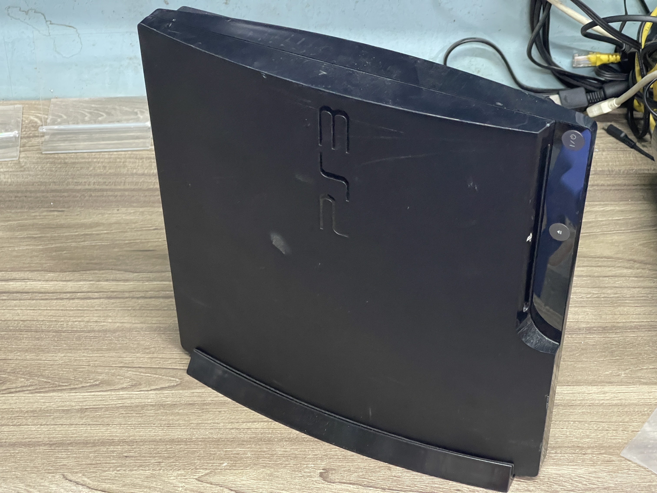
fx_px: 1215
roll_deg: +1.1
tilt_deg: -38.8
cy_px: 246
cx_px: 328
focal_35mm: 64
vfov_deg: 22.9
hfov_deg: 30.3
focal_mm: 7.5
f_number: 2.2
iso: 800
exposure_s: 1/33
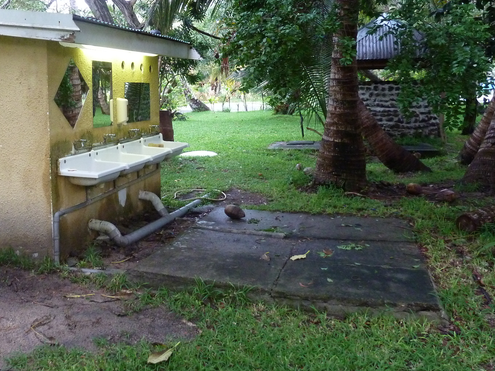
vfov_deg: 38.1
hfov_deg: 48.9
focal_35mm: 37
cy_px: 115
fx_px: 529
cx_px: 147
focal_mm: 4.1
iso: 400
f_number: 3.3
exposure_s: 1/25
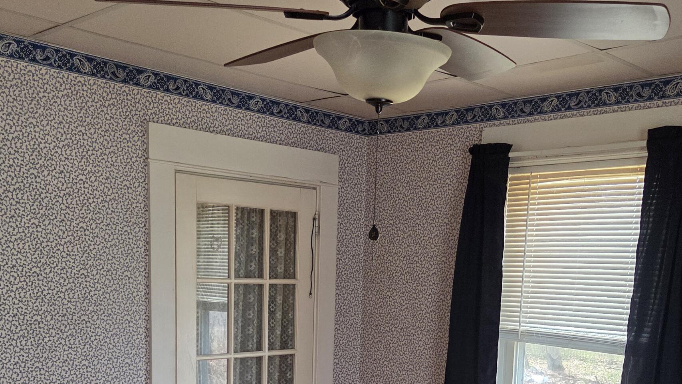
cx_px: 388
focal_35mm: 44
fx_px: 796
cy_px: 387
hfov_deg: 46.3
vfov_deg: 25.7
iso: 200
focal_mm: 5.4
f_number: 1.8
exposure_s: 1/180
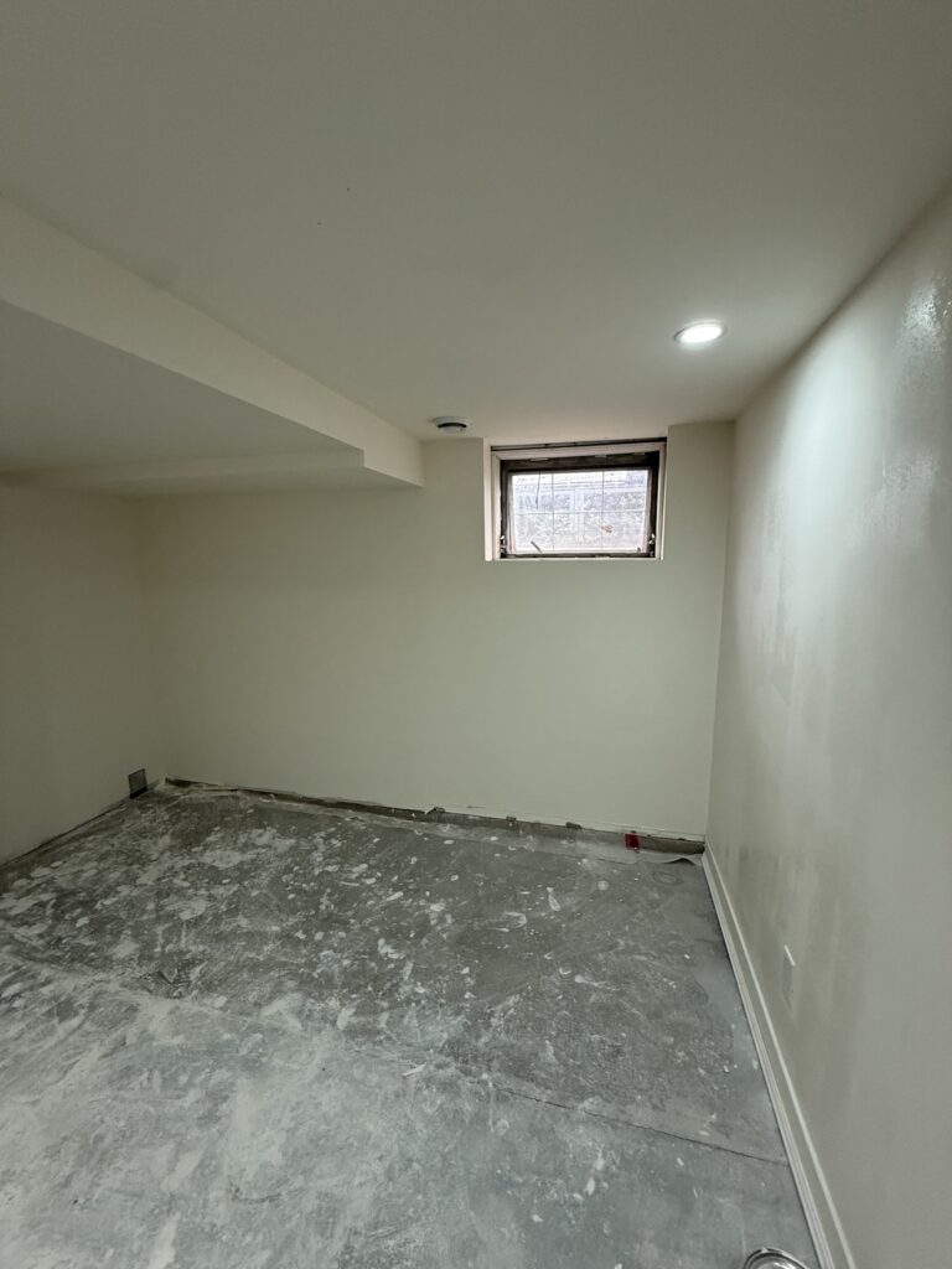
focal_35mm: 14
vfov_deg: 102.1
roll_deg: +0.1
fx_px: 513
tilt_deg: -8.6
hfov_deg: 85.7
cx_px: 476
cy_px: 634
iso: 320
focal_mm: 2.22
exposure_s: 1/120
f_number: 2.2
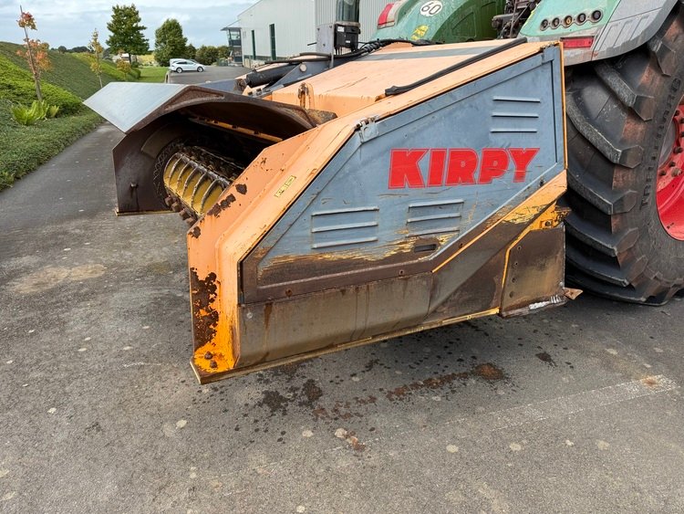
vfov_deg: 56.8
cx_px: 342
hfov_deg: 71.6
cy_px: 257
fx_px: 474
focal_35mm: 24
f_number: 1.78
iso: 80
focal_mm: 6.76
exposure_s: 1/1385
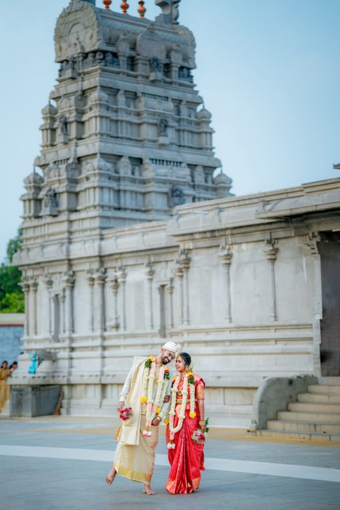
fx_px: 1204
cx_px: 170
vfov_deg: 23.9
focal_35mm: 85
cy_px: 255
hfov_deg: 16.1
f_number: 1.4
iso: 200
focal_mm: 85
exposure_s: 1/1600
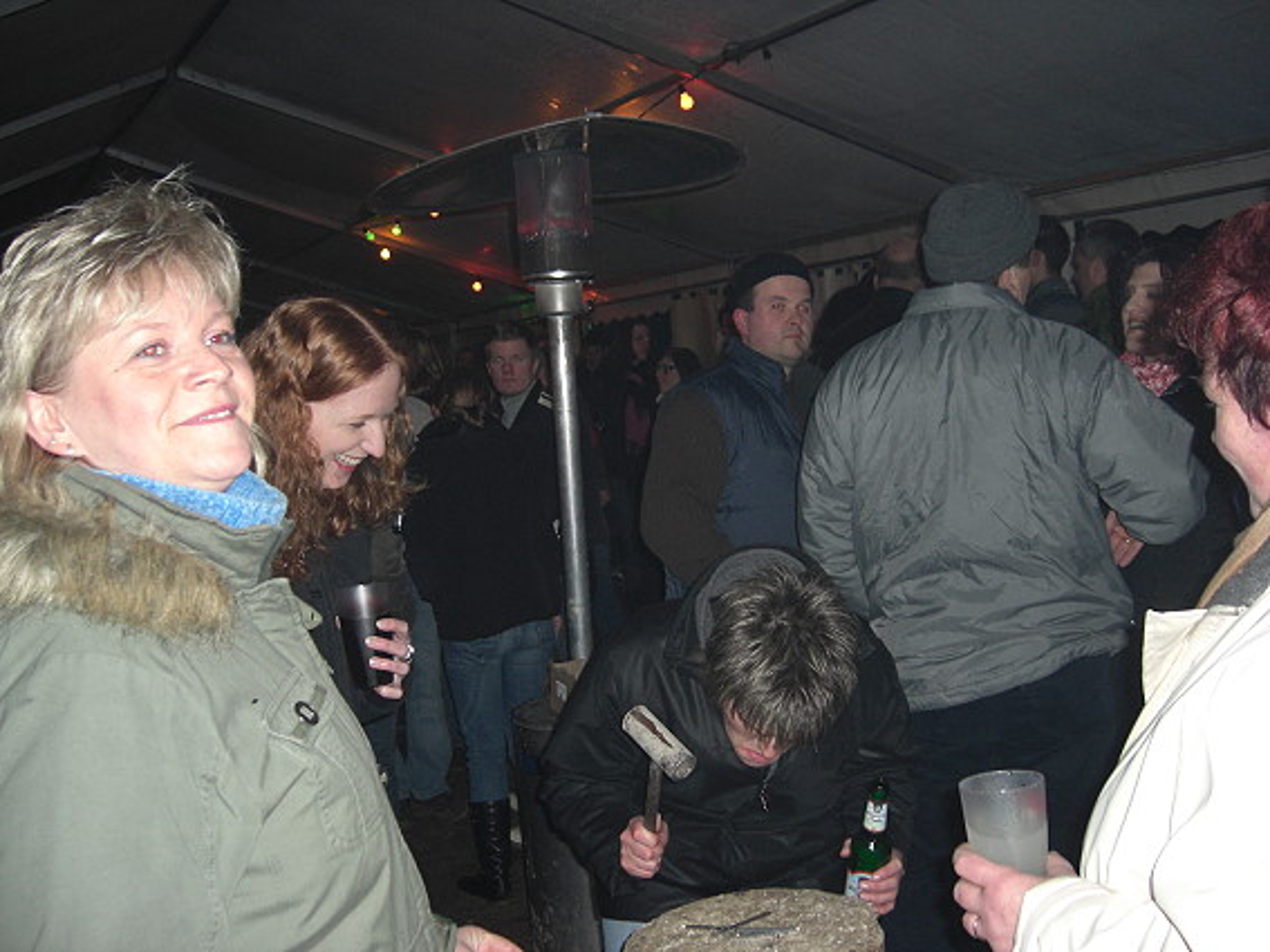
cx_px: 635
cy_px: 476
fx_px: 1394
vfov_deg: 37.7
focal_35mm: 38
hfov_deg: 49.0
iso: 200
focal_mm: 7.9
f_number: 2.8
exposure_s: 1/60
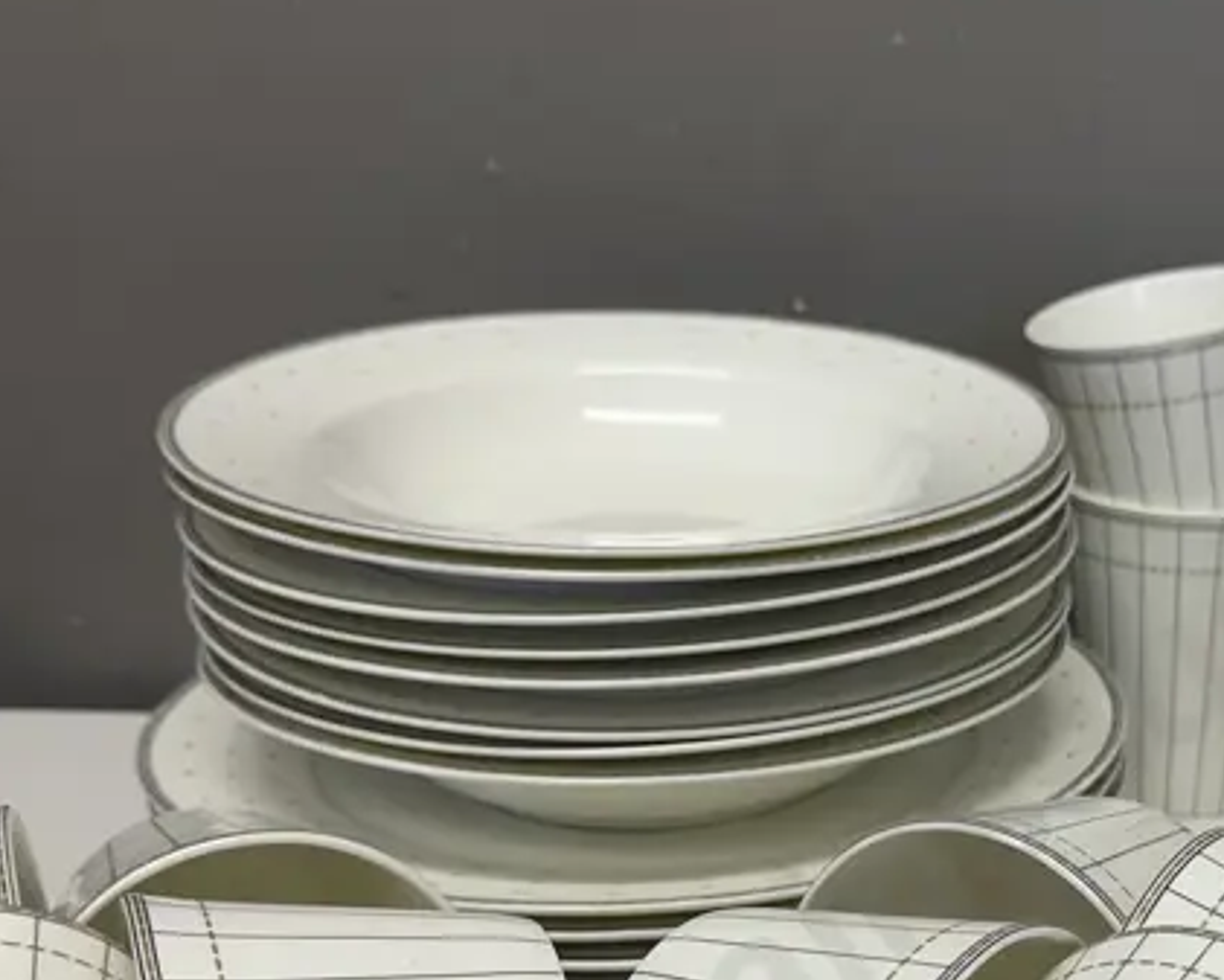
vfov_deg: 26.0
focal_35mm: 57
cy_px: 843
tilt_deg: -23.6
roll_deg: -0.9
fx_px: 2065
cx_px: 962
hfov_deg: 32.2
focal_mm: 6.86
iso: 64
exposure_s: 1/100
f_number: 1.78
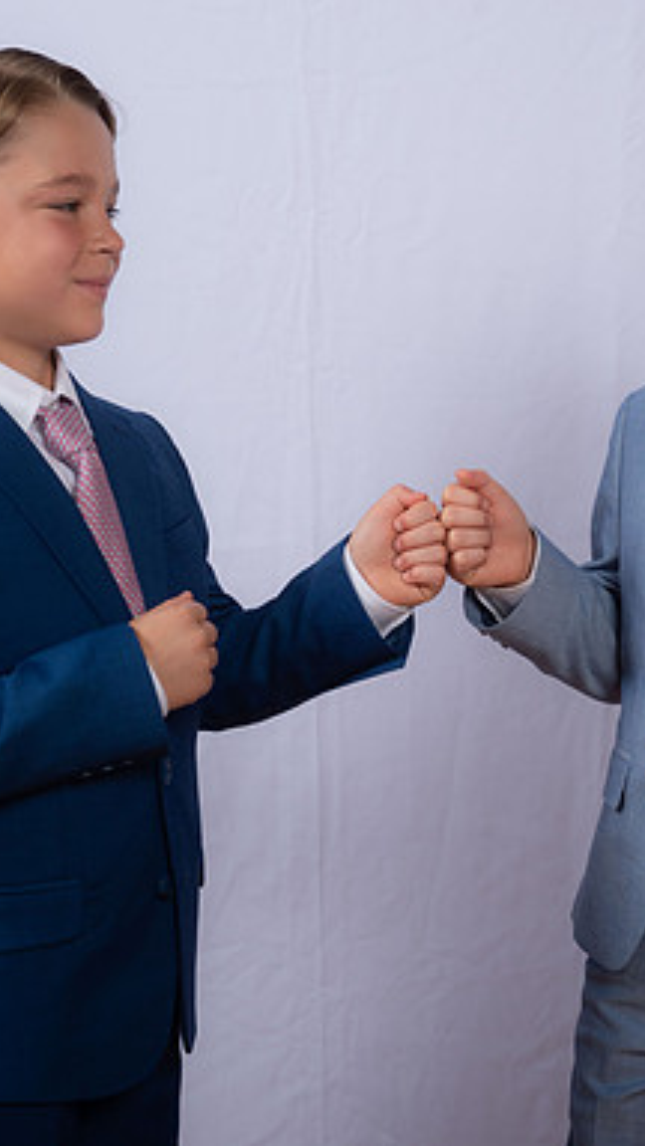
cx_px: 484
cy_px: 573
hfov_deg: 13.9
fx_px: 2645
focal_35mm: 87
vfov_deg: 24.5
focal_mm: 55
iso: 250
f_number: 8
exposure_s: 1/160
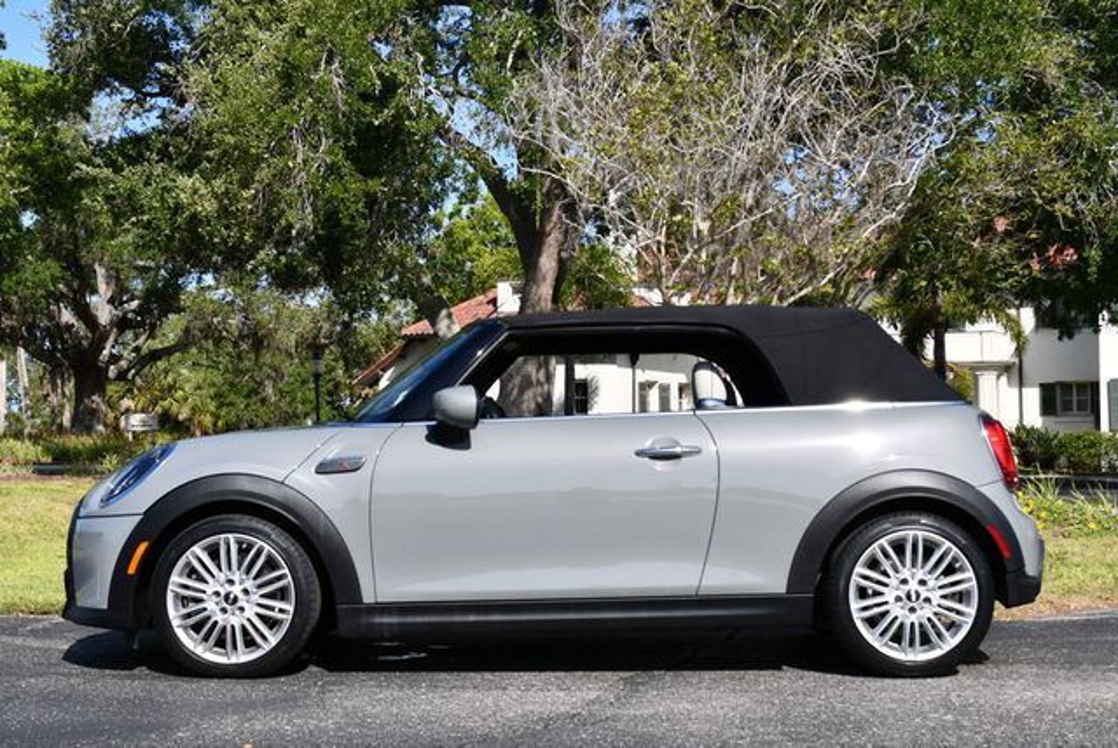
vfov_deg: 26.0
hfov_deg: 38.2
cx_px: 559
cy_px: 374
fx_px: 1616
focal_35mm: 52
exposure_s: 1/250
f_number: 8
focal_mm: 26
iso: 110
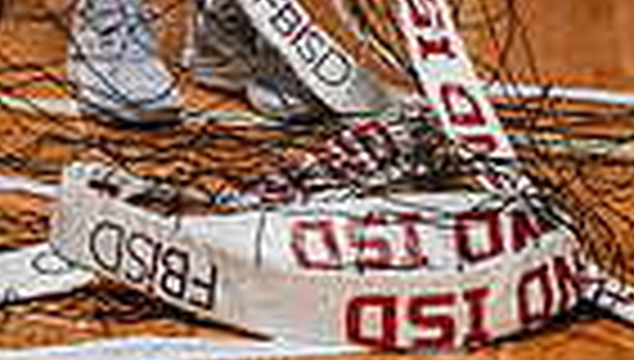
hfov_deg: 13.3
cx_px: 22
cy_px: -576
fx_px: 2695
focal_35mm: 160
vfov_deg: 7.1
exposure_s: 1/250
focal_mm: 48
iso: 200
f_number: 5.6
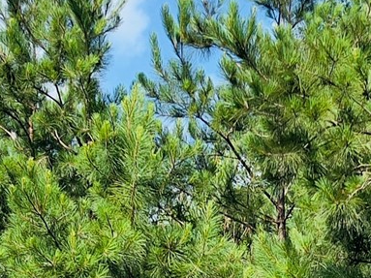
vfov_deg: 10.2
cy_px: 442
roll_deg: -0.2
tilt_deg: +5.5
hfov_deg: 14.2
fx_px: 1489
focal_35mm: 139
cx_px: 270
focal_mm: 5.7
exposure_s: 1/2571
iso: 50
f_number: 1.5
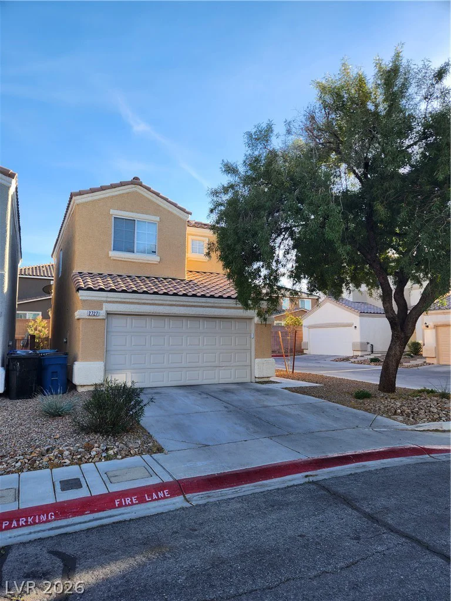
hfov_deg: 58.9
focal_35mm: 23
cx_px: 226
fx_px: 400
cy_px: 300
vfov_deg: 73.9
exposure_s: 1/419
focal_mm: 5.4
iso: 20
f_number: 1.8
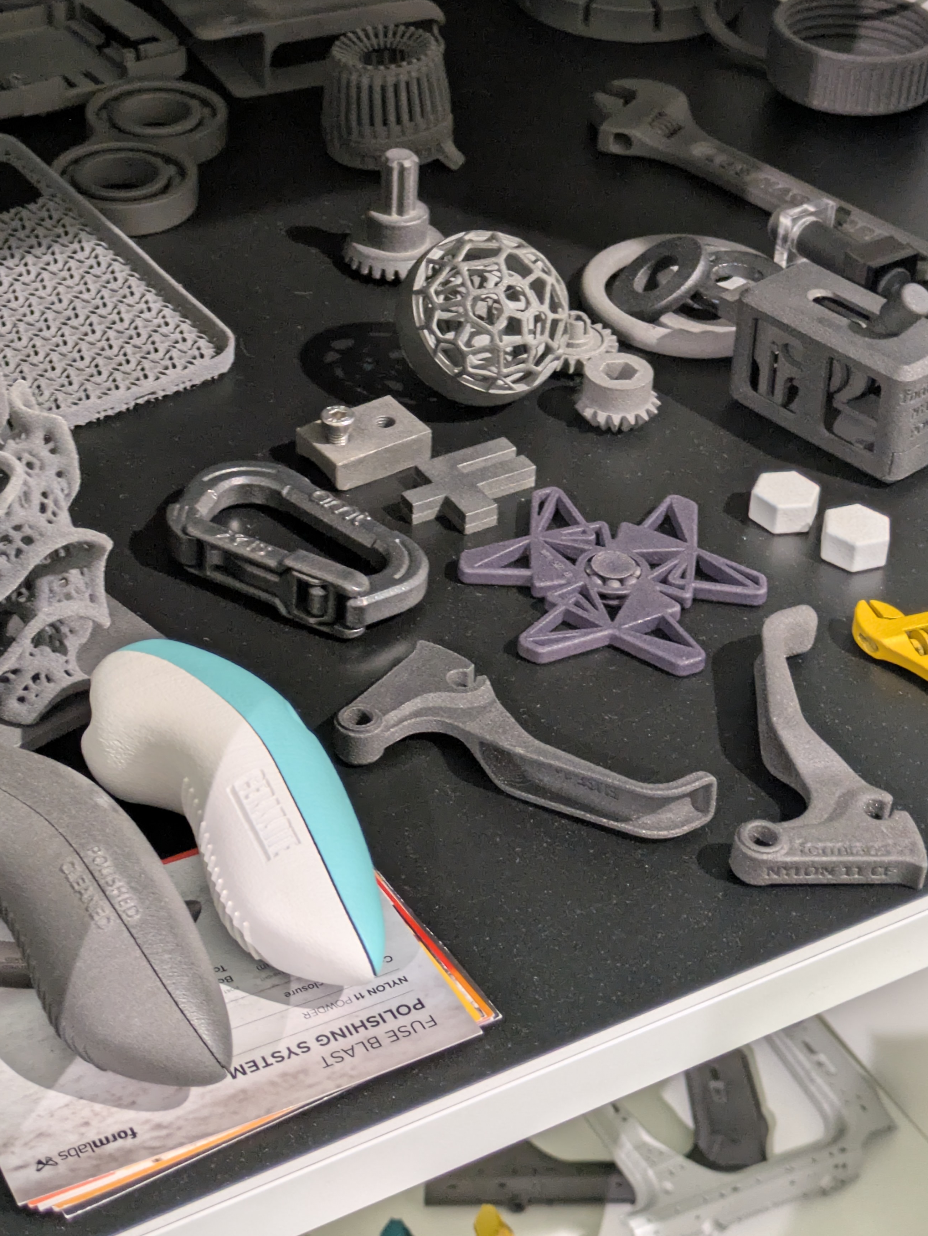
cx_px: 410
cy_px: 416
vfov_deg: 28.4
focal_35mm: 68
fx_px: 2429
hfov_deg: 21.6
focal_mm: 5.43
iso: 136
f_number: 1.89
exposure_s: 1/25
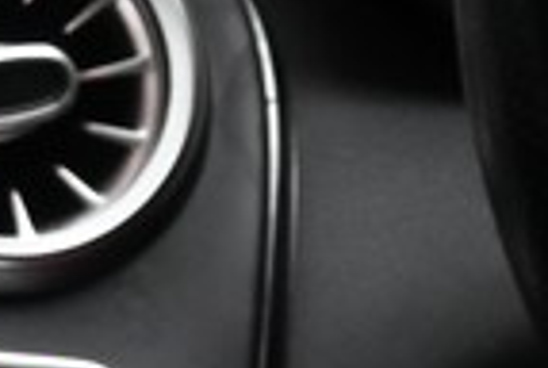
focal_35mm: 276
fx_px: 4210
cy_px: 654
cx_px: -525
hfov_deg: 7.2
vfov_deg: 4.9
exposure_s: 1/30
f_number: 6.7
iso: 1100
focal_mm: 24.5
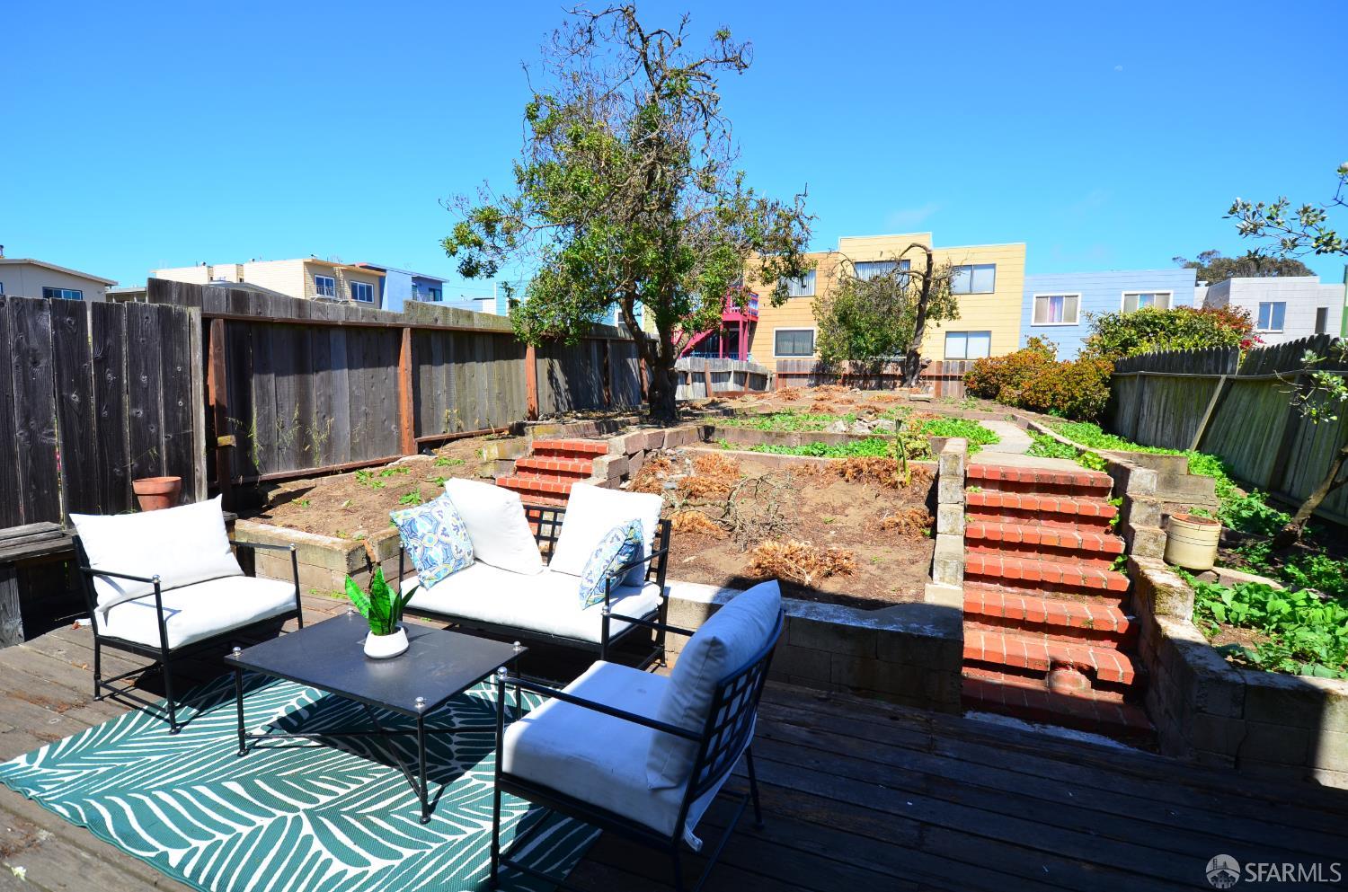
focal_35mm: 18
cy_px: 446
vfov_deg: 67.1
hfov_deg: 90.1
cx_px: 674
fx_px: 672
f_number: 5.6
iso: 100
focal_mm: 12
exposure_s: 1/320
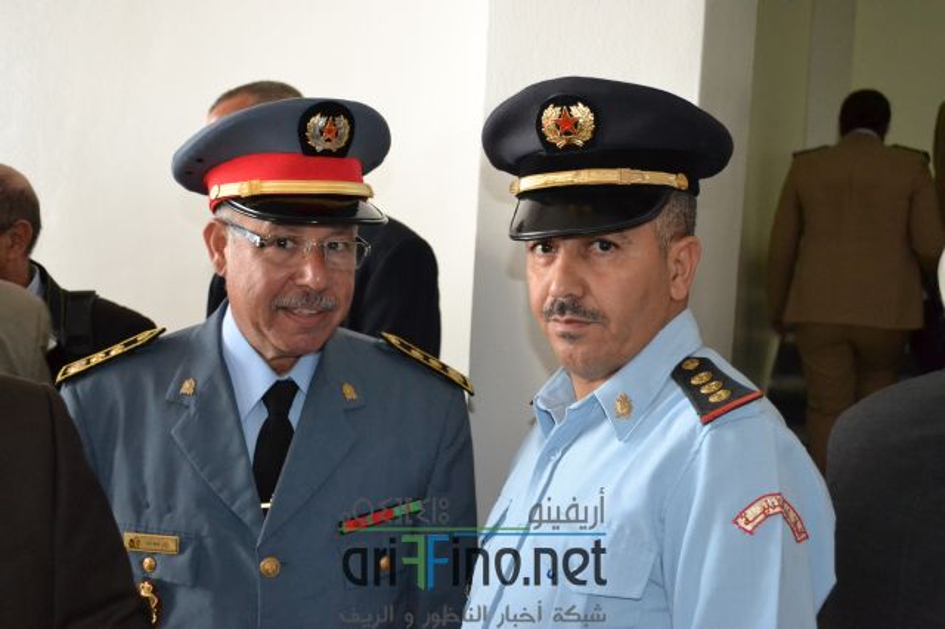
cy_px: 314
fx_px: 1259
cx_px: 472
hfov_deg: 41.1
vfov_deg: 28.0
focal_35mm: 48
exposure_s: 1/60
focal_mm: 32
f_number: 4.8
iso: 3200
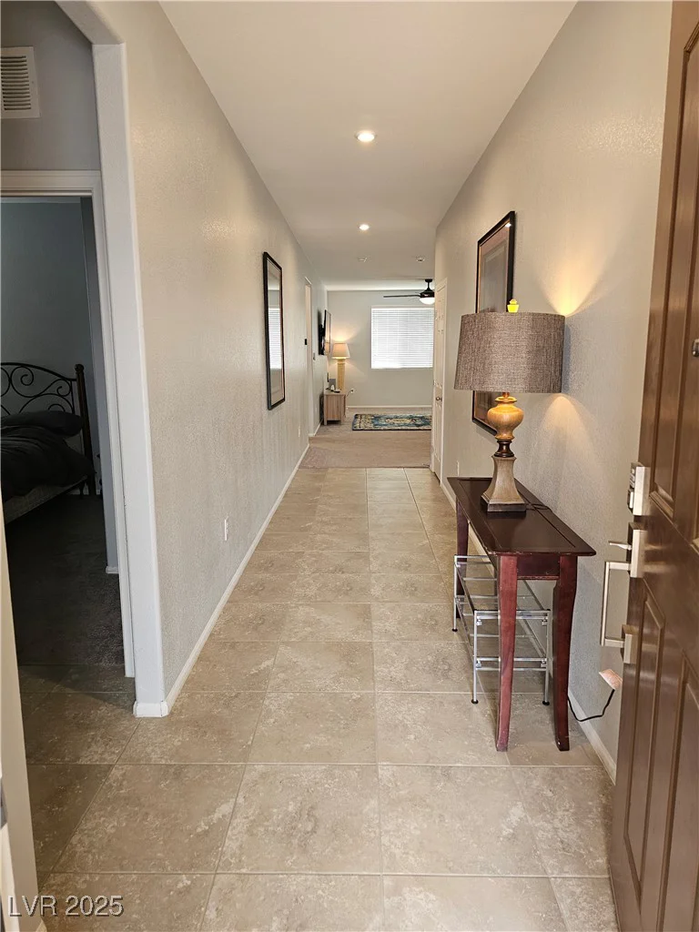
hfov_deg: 58.9
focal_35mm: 23
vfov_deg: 73.9
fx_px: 619
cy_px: 466
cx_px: 350
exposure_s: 1/120
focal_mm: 6.3
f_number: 1.7
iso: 160
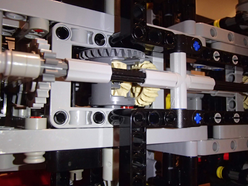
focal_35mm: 37
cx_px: 124
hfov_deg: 50.1
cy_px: 93
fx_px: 265
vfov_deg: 38.7
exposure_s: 1/40
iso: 800
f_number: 4.7
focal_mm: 6.64
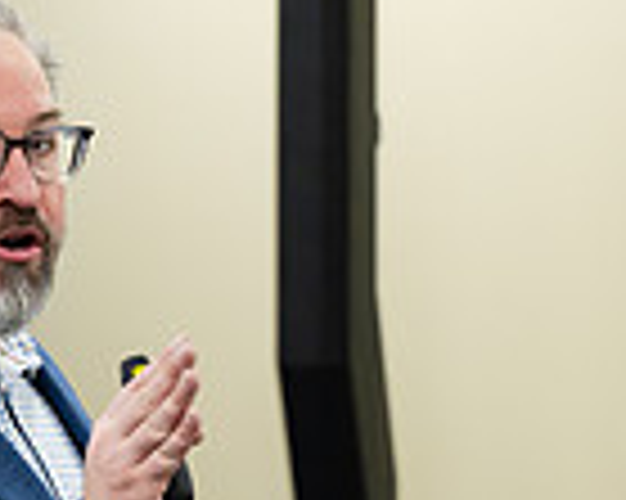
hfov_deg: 4.6
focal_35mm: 414
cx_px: -377
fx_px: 7665
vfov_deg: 3.7
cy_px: 305
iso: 1000
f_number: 3.2
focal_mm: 99
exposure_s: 1/200
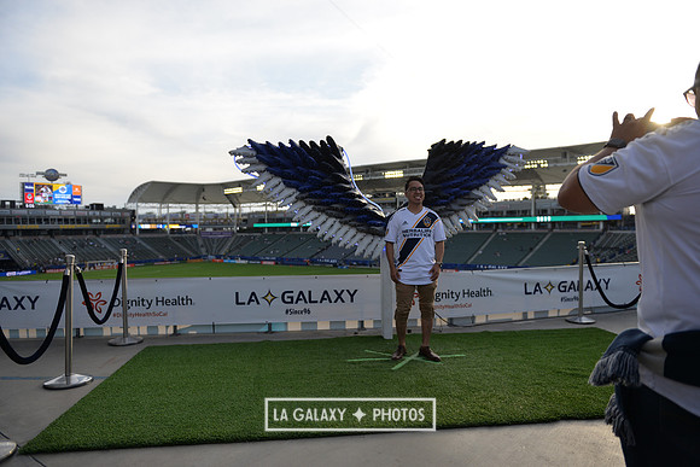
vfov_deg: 53.2
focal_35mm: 24
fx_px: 467
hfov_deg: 73.7
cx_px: 350
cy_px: 234
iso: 200
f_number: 2.8
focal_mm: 24
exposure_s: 1/1250
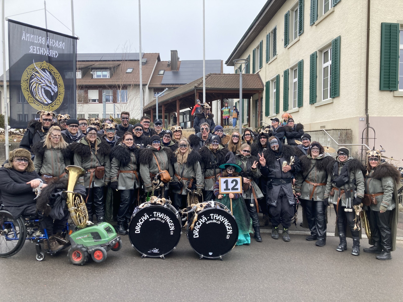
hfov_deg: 63.4
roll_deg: -0.1
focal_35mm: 28
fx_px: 326
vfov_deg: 49.7
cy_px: 151
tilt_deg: -0.1
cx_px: 202
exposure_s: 1/210
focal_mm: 3.99
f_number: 1.8
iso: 20
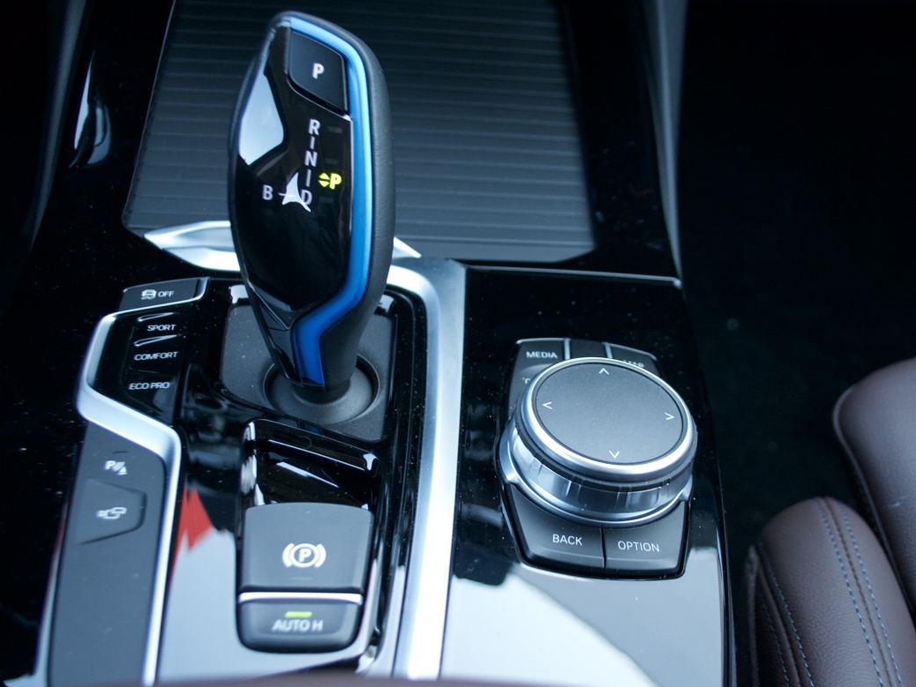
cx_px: 529
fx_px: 1059
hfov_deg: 46.6
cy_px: 343
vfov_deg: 36.0
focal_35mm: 40
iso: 720
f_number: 4
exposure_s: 1/60
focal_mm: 24
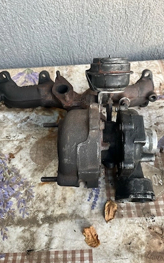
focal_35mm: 28
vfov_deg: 66.5
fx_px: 200
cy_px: 133
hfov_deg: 44.4
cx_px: 91
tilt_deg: -58.7
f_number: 1.6
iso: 64
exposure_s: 1/121
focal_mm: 5.1
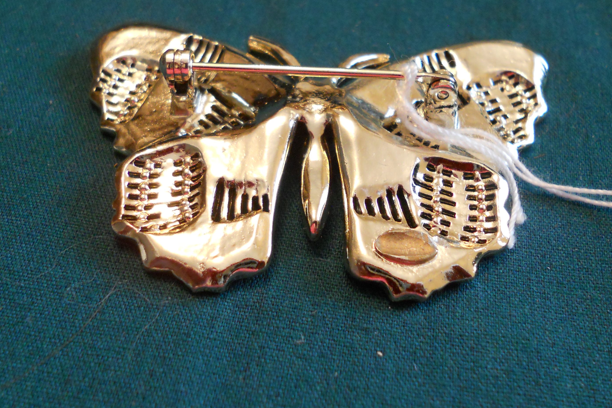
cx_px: 330
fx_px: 816
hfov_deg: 41.1
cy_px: 153
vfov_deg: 28.0
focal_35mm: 48
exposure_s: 1/30
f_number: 3.5
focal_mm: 5.8
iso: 400
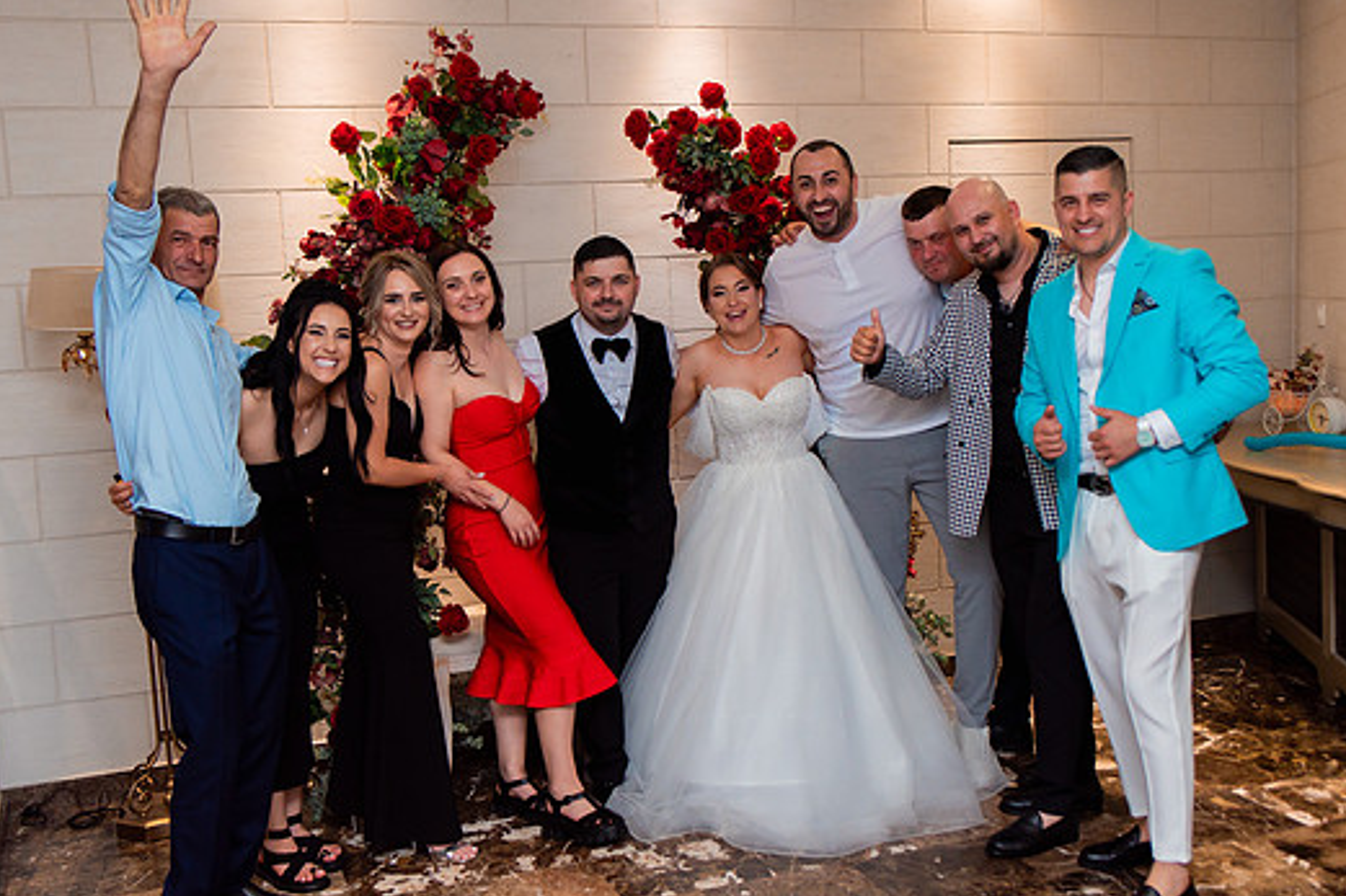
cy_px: 474
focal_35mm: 39
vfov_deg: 34.2
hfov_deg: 49.6
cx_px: 659
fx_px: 1458
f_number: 3.2
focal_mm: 35
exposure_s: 1/200
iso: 1250
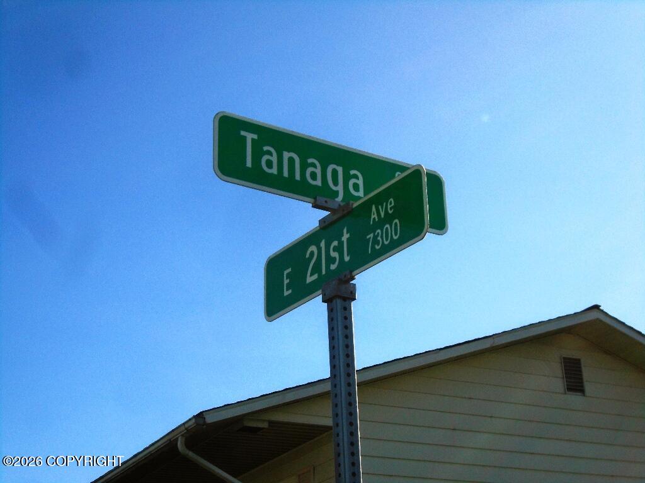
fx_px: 1267
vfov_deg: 21.6
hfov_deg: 28.6
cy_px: 242
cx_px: 322
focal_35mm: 68
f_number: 5.5
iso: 100
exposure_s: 1/800
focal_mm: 12
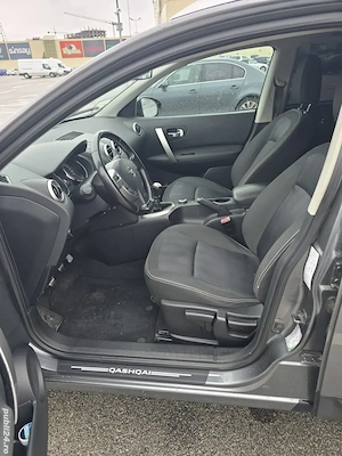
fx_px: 303
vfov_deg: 73.9
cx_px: 171
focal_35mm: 23
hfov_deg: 58.9
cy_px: 228
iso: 100
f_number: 1.7
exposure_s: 1/180
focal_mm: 6.3
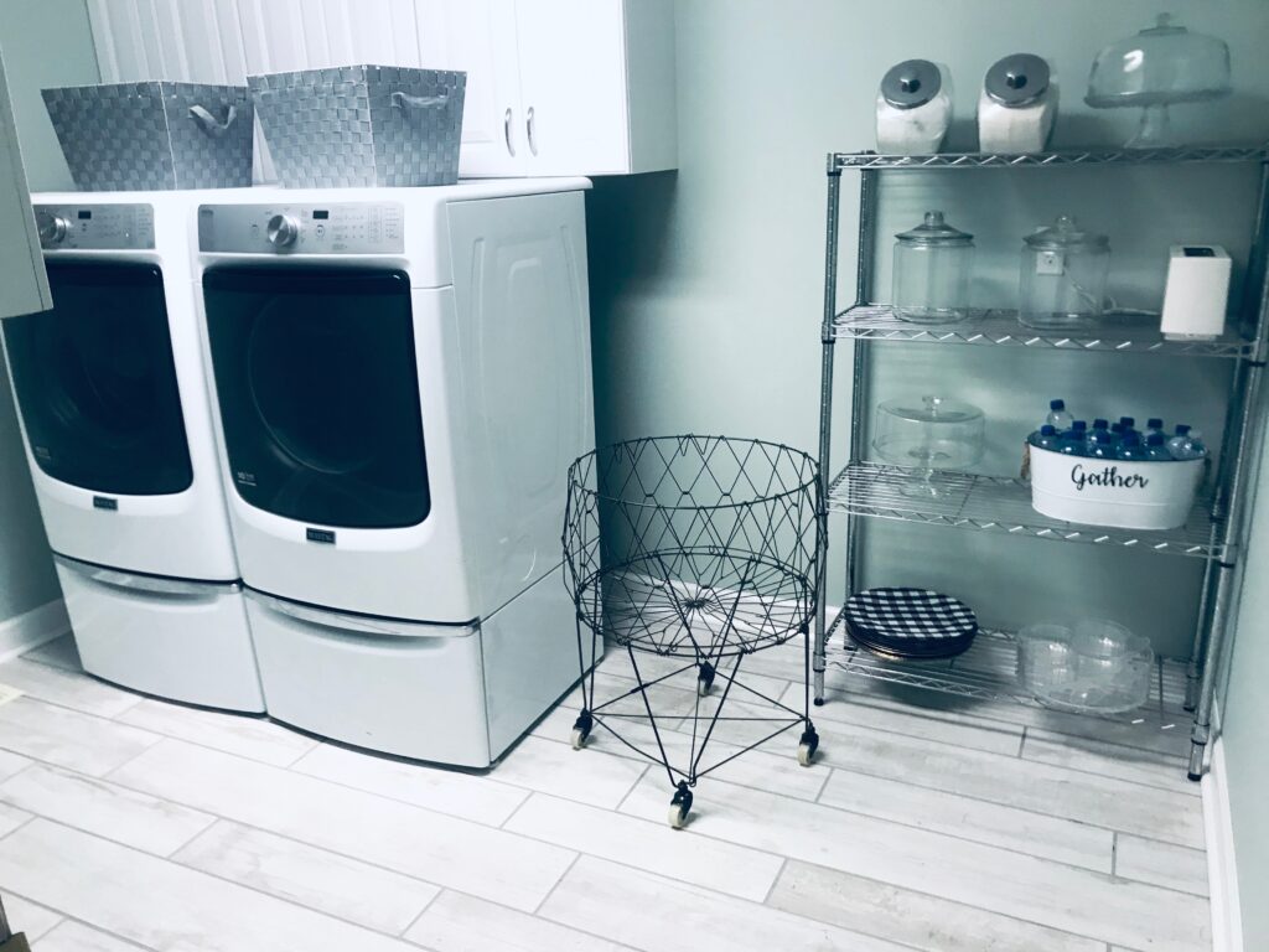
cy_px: 476
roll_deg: +2.3
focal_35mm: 28
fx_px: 1026
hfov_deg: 63.4
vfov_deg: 49.7
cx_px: 634
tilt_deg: -17.5
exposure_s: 1/30
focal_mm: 3.99
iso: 25
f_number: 1.8
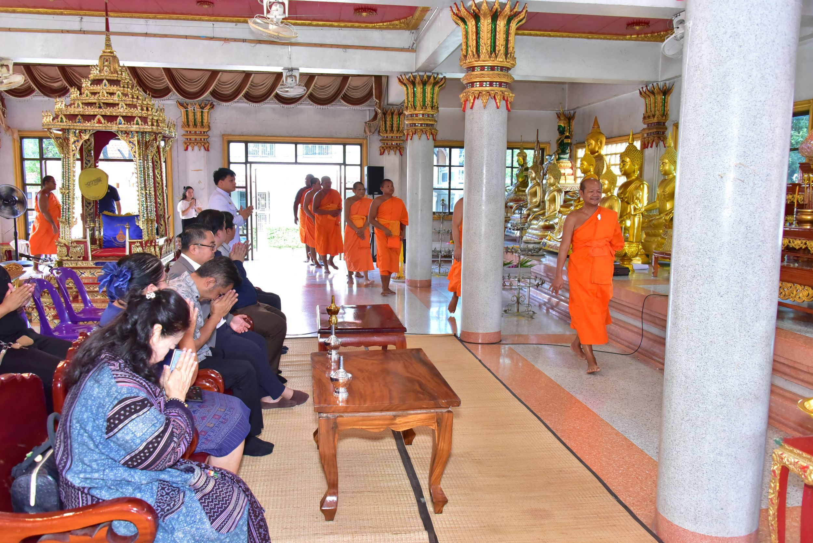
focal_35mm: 28
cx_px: 406
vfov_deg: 46.4
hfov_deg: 65.5
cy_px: 272
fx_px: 633
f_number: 6.3
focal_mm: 28
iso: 5000
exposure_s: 1/160
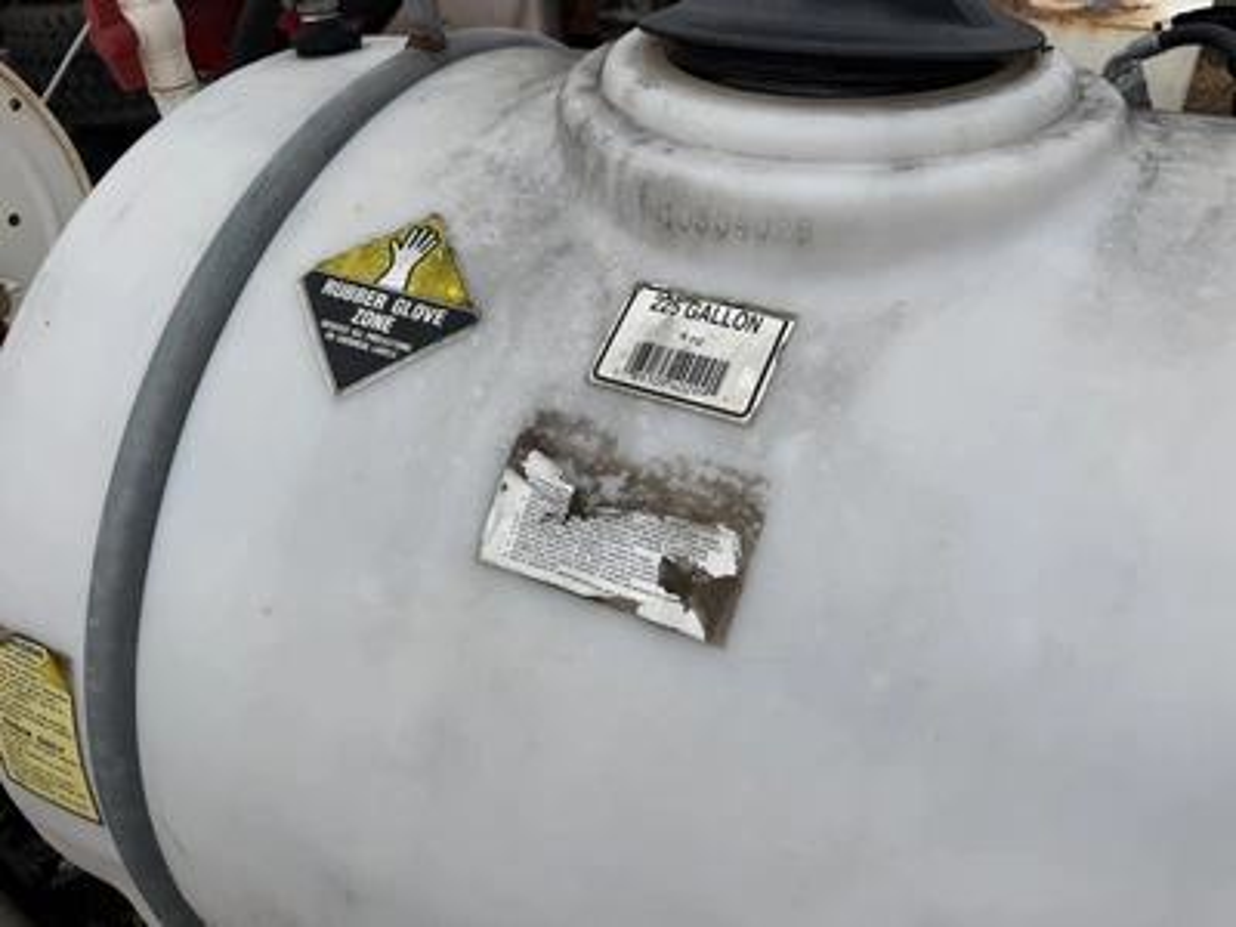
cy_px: 464
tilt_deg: -45.2
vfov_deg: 56.8
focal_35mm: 24
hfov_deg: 71.6
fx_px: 857
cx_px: 618
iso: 80
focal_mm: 6.76
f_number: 1.78
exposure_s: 1/3584
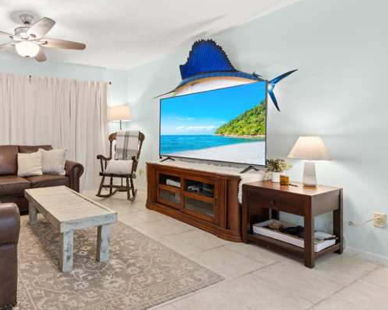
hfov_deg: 71.3
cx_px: 88
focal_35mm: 21
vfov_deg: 65.3
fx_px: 241
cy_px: 136
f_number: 9
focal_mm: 14
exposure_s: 4
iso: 250
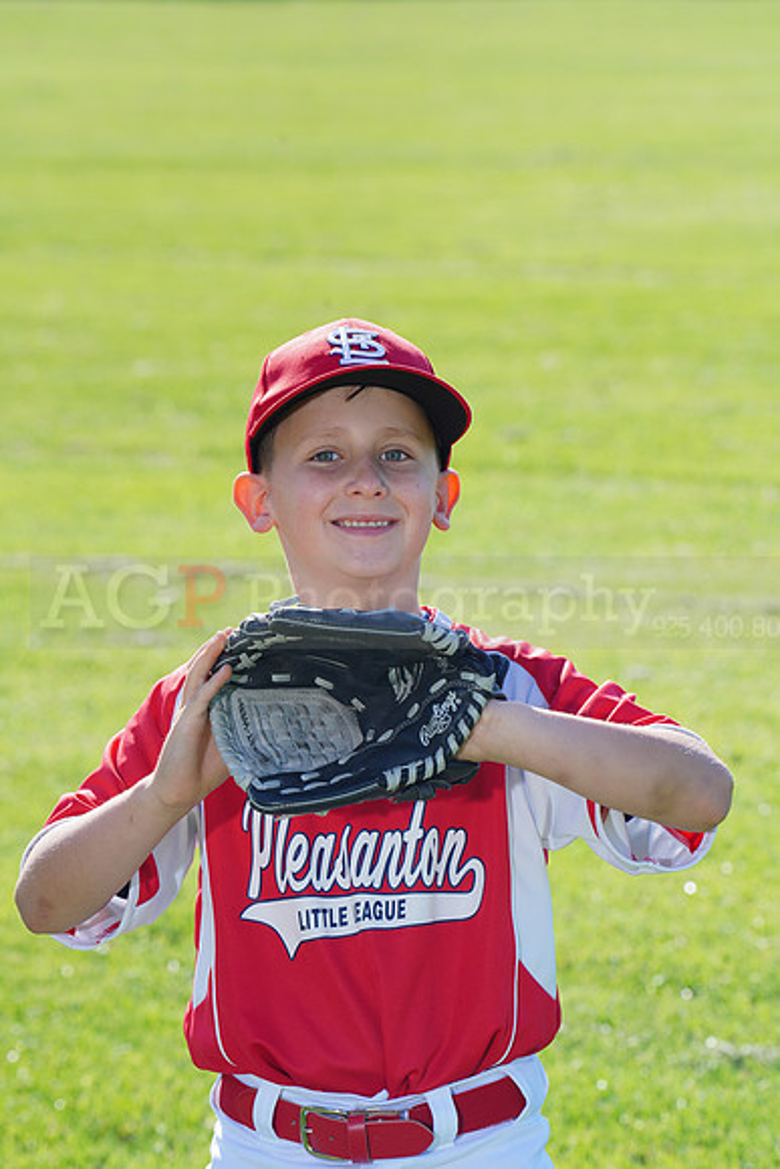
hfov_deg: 7.0
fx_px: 6398
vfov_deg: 10.4
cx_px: 390
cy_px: 584
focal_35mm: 197
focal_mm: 197
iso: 200
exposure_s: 1/200
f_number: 10
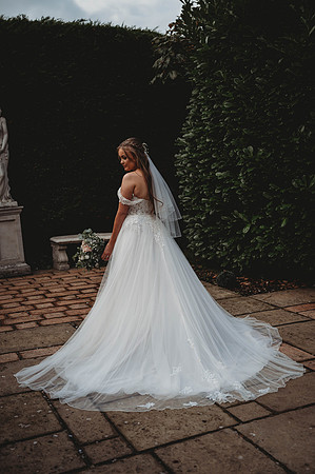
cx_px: 158
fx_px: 526
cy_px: 237
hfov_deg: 33.3
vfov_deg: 48.5
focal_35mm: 40
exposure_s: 1/1000
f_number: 2.8
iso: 100
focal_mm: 40
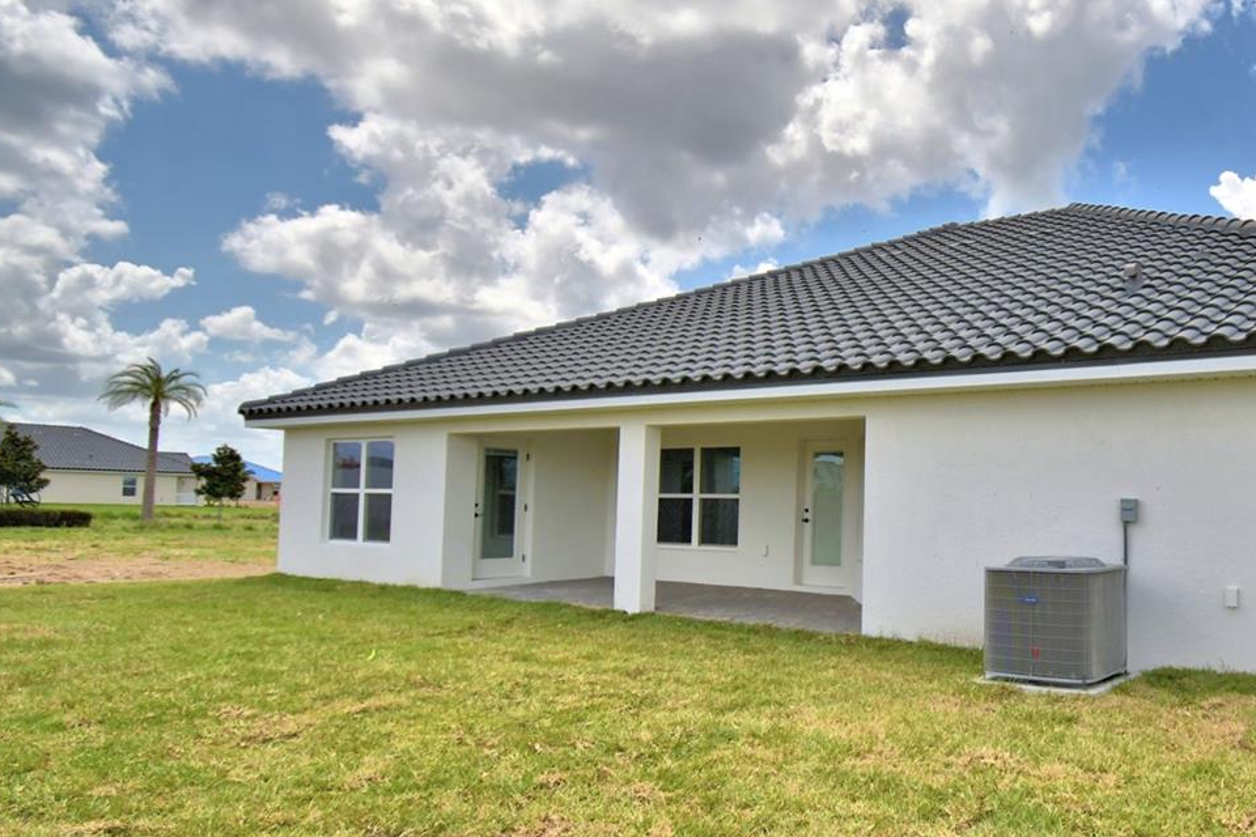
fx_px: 872
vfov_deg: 51.2
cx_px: 986
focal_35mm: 25
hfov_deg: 65.7
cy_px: 468
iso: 100
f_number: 4.5
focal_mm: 10
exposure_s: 1/1600
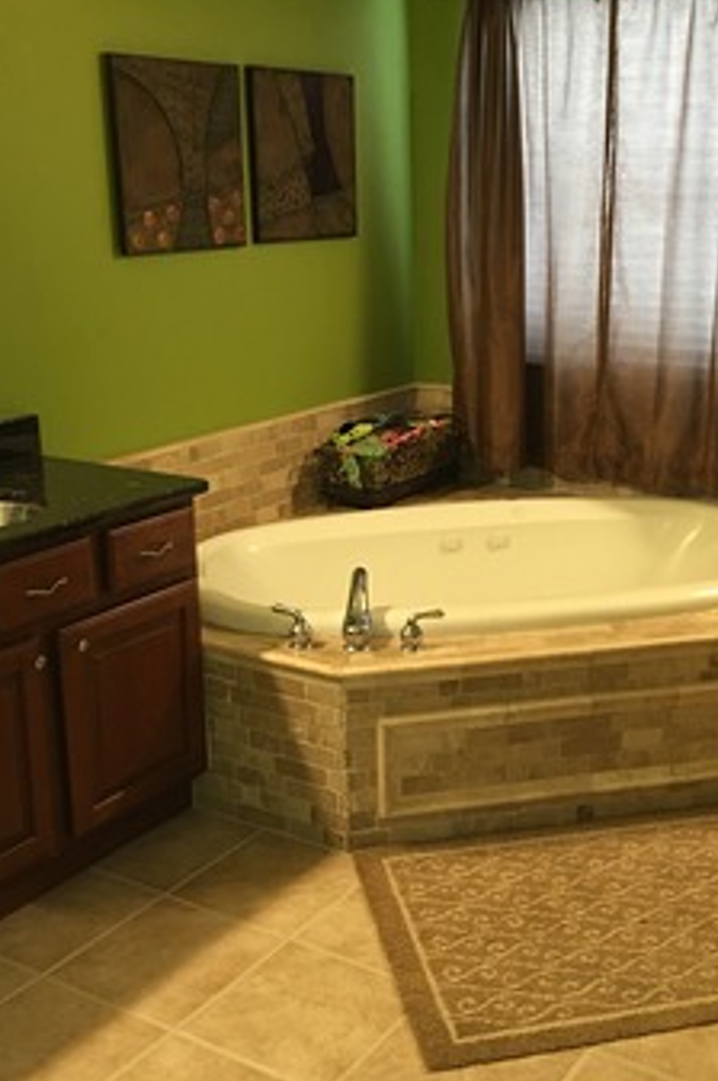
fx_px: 1289
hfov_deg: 31.0
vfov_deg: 45.5
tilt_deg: -13.7
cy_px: 523
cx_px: 462
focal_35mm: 43
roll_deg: +0.0
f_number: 2.2
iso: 64
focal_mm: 4.15
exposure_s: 1/15
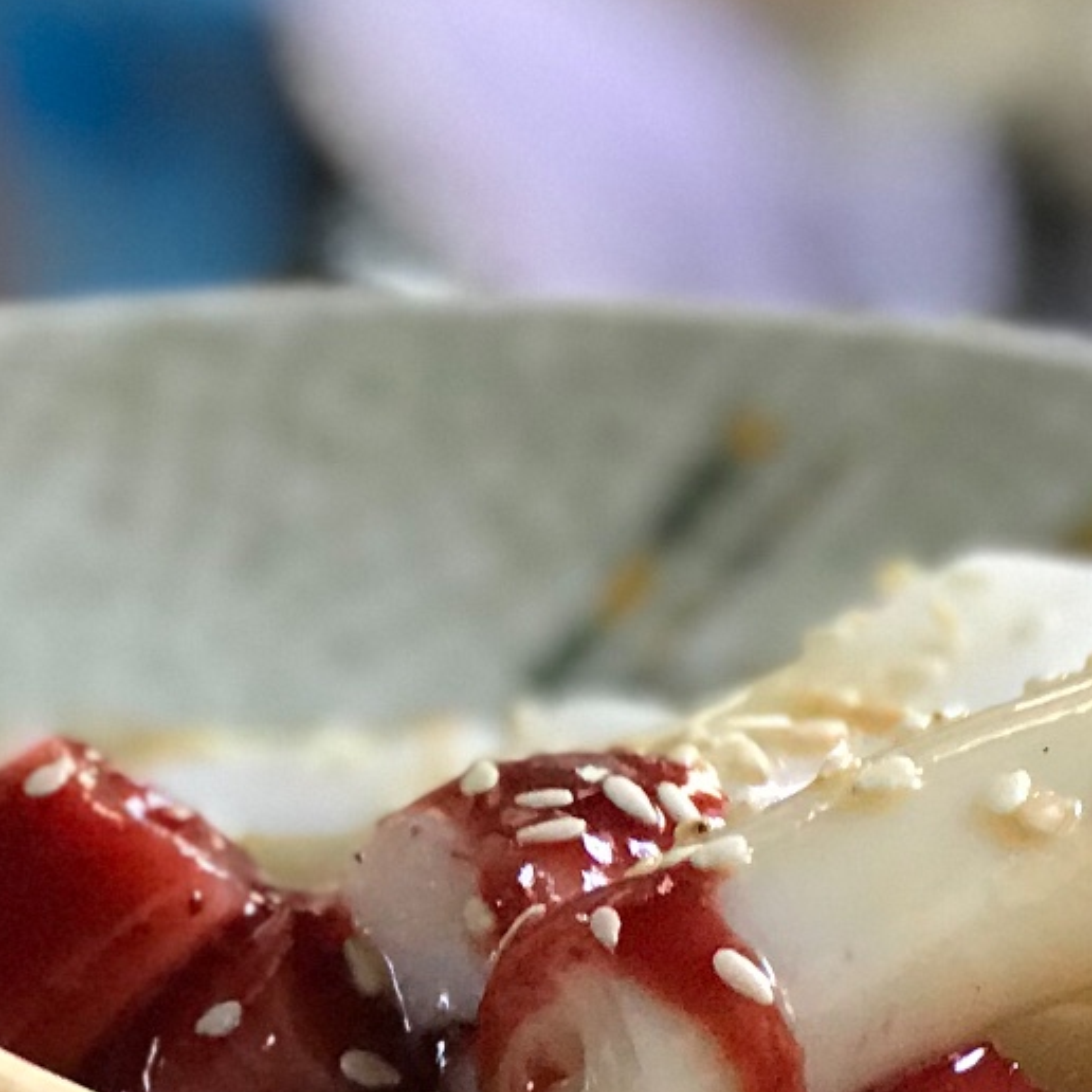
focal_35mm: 200
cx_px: 1566
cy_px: 988
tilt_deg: -25.0
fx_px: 7138
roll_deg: -2.7
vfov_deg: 8.7
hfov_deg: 8.6
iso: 250
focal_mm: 6.6
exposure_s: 1/100
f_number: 2.8
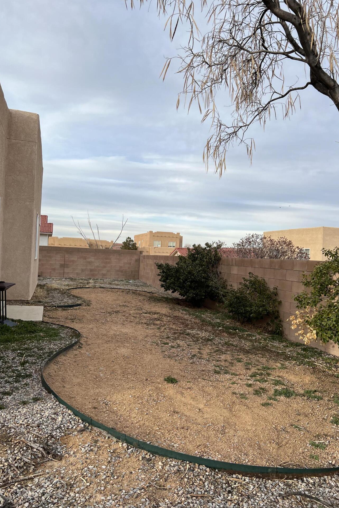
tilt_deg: -0.1
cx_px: 177
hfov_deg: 46.4
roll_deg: -2.4
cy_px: 253
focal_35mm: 28
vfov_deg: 65.5
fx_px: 395
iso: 50
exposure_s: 1/2165
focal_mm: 5.7
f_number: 1.5
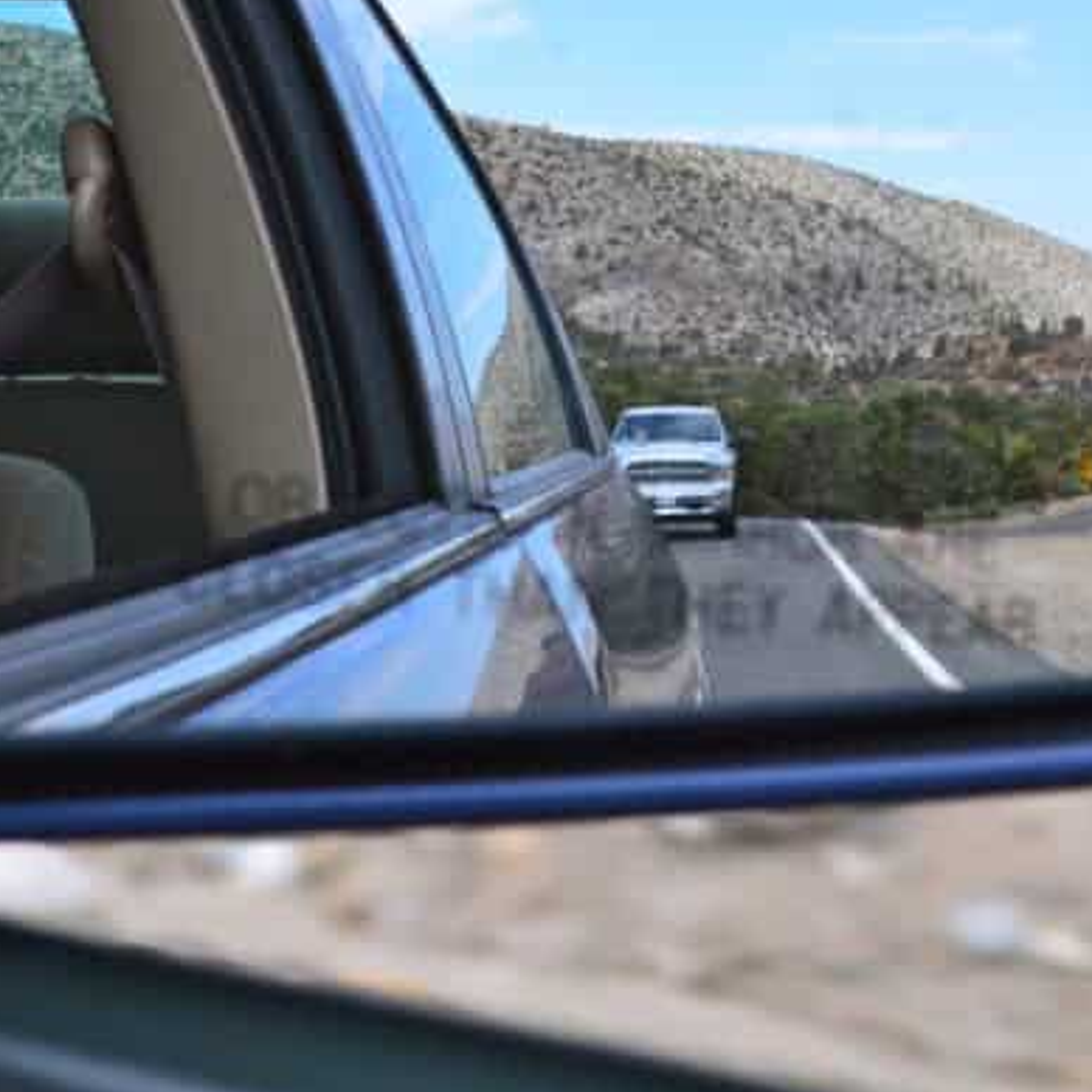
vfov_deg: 9.4
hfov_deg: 9.4
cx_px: 698
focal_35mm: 185
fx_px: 6607
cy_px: 167
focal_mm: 55
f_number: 10
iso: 400
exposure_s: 1/320
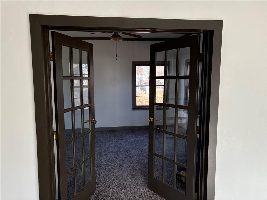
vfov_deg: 53.1
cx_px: 134
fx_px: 201
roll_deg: +0.8
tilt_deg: -5.2
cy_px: 100
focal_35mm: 26
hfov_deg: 67.3
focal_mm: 5.96
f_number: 1.6
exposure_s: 1/216
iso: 125
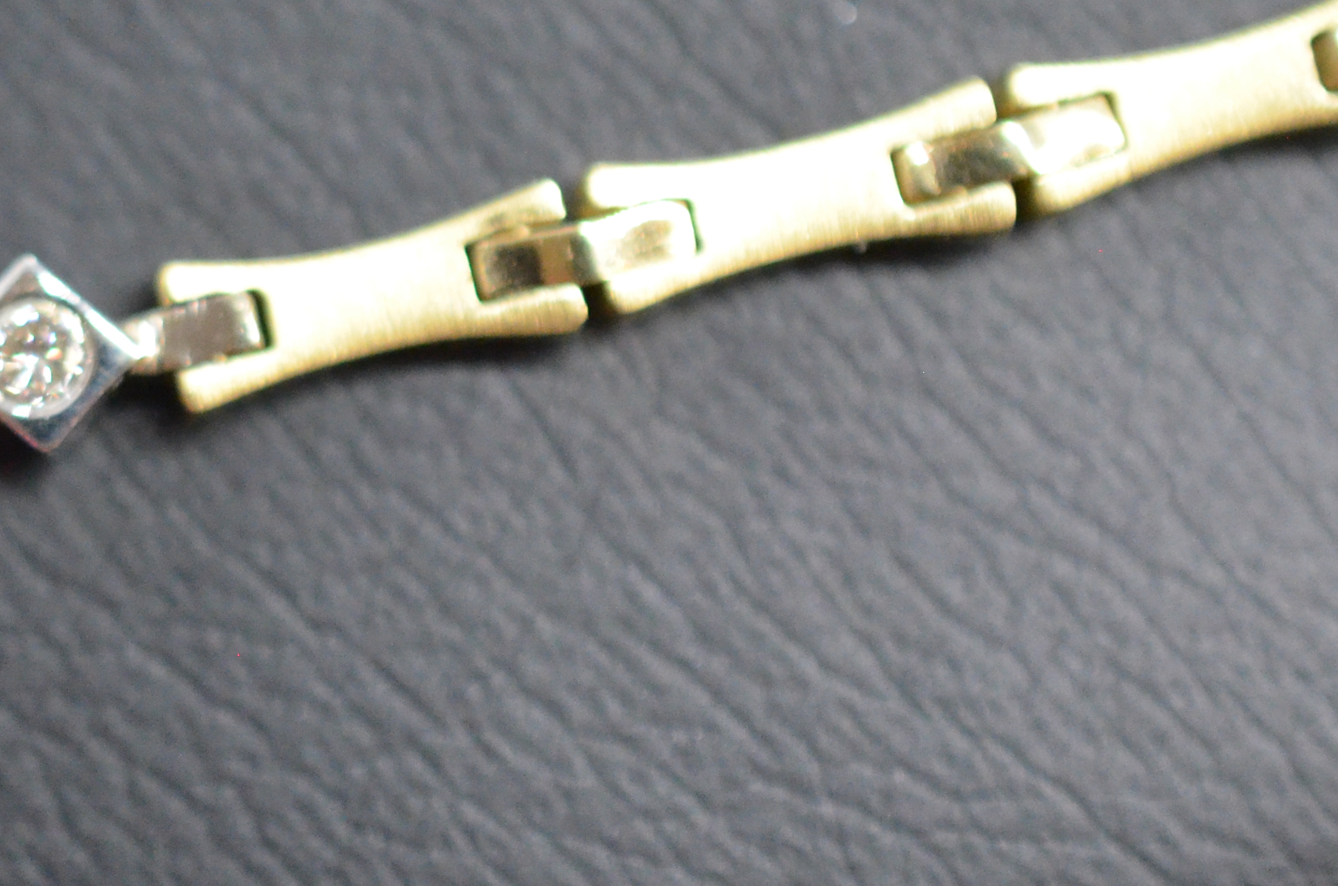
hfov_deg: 14.6
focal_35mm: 137
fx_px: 5081
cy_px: 342
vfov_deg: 10.0
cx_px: -180
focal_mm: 40
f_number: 4
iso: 3200
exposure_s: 1/1000
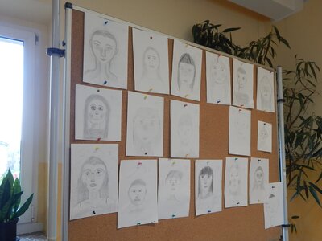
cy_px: 120
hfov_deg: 76.4
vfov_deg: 61.1
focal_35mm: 22
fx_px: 205
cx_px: 161
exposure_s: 1/30
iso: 160
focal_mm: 4
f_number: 3
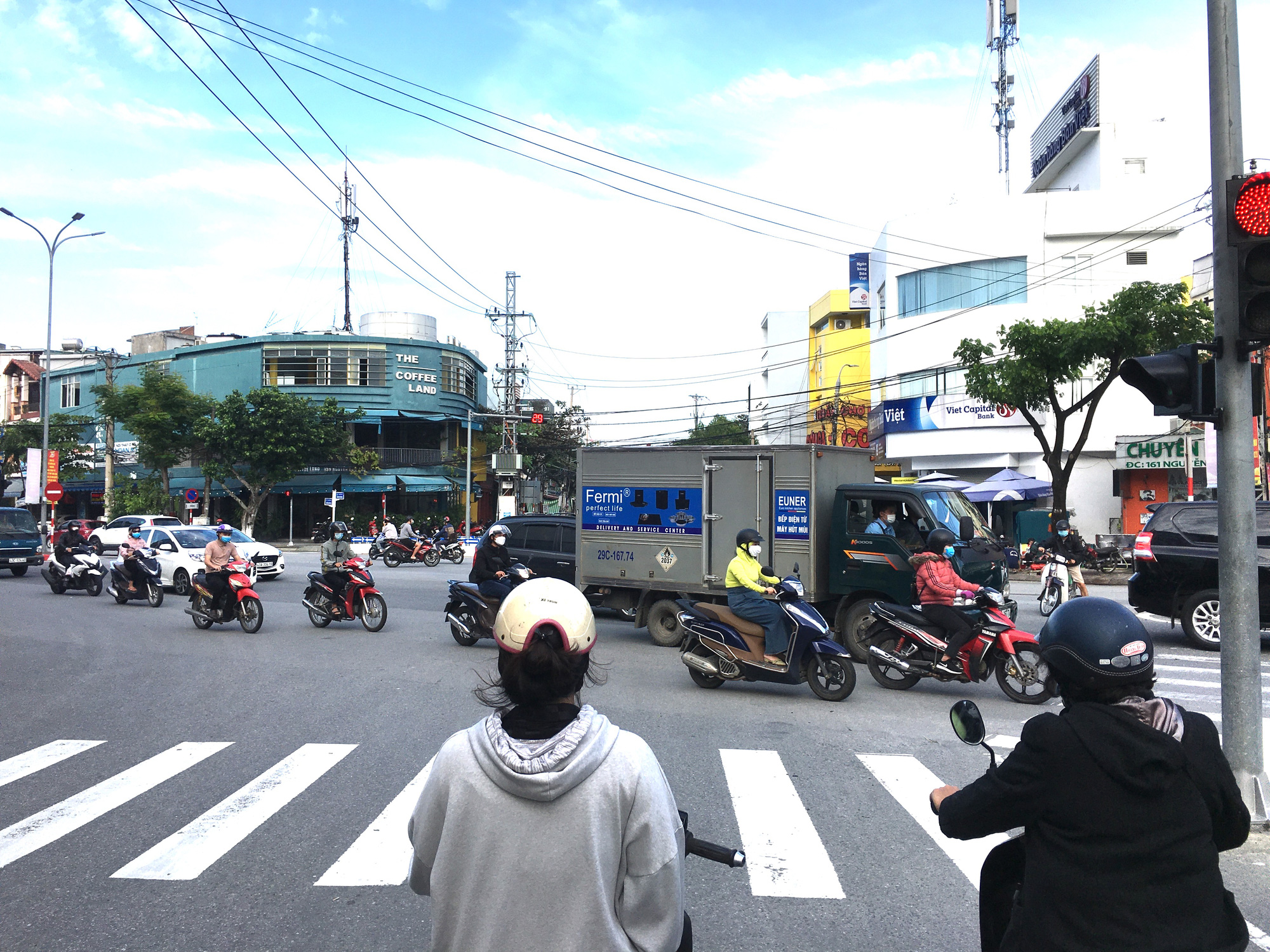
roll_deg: -0.3
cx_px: 635
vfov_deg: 48.2
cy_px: 476
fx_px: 1064
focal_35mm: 29
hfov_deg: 61.7
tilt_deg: +3.1
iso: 25
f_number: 2.2
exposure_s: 1/974
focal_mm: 4.15
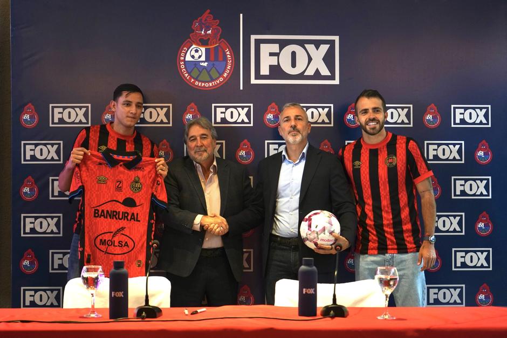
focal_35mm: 70
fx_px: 986
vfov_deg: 19.5
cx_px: 254
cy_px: 169
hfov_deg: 28.8
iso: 2500
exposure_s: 1/125
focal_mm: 70
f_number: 5.6
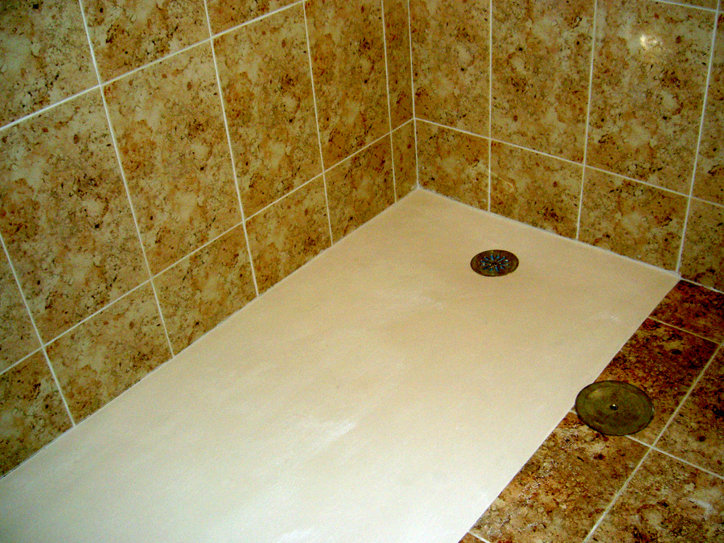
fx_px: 816
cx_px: 362
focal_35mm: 39
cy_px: 272
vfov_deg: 36.8
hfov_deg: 47.9
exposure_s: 1/60
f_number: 2.8
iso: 200
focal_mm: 8
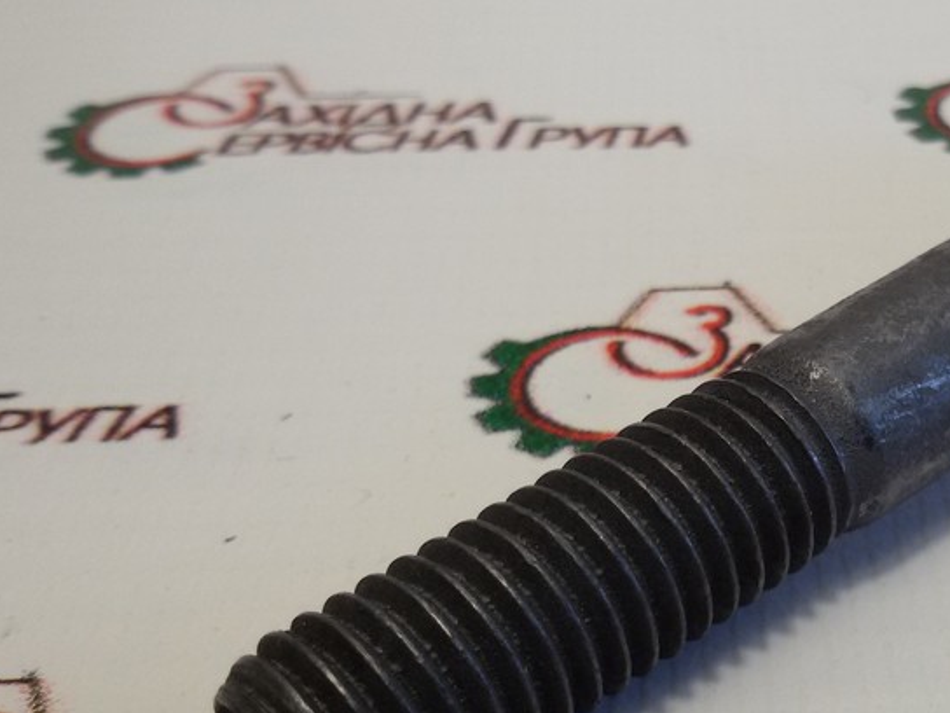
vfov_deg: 25.6
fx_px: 1564
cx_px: 781
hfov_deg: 32.7
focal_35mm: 57
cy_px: 390
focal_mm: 2.93
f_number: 2.4
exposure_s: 1/100
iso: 50
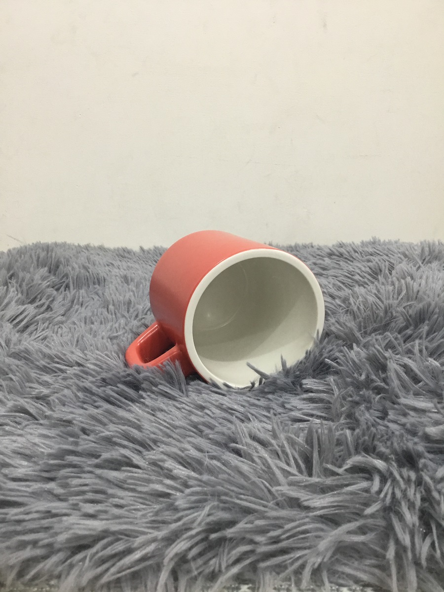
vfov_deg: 58.4
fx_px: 530
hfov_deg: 45.4
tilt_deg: -12.4
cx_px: 222
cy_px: 296
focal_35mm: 31
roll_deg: +1.2
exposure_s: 1/33
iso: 125
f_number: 2.4
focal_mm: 3.3
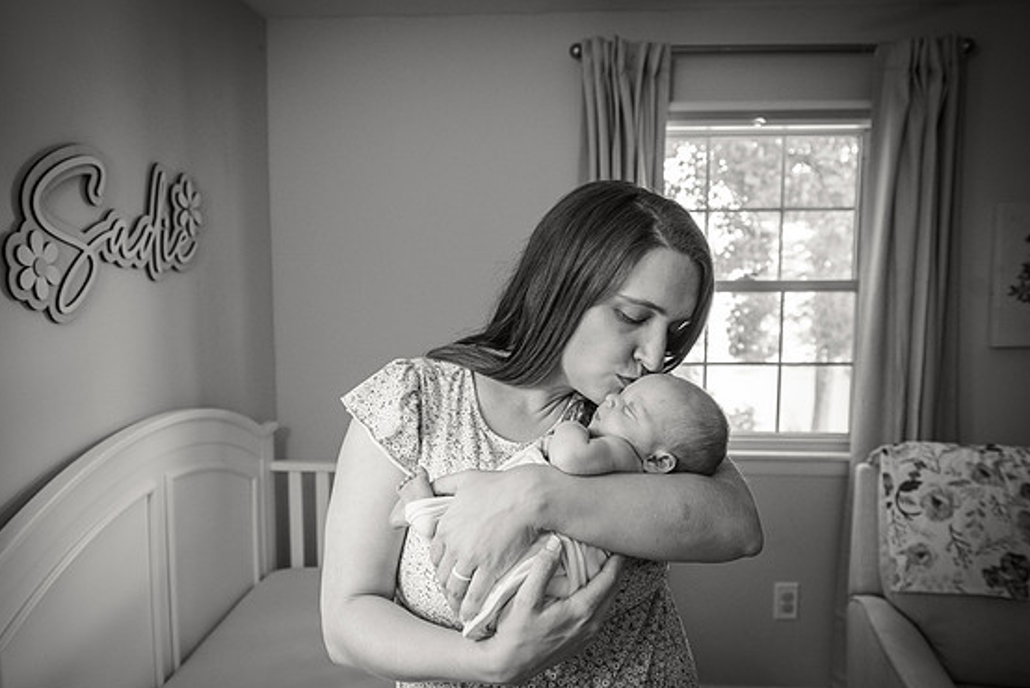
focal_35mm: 28
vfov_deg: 46.4
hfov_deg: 65.4
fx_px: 801
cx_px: 496
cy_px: 358
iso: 1250
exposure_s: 1/125
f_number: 4
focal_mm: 26
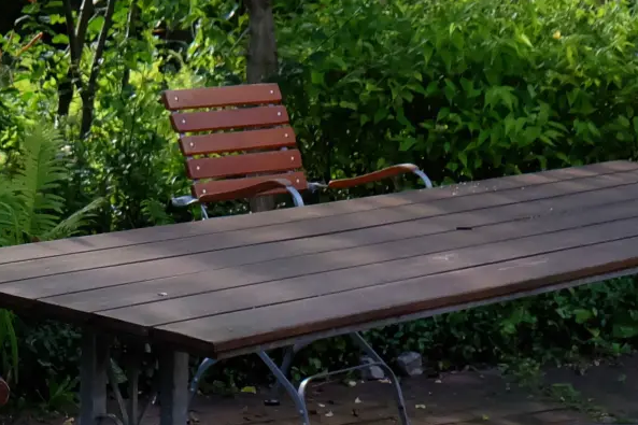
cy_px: 374
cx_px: -58
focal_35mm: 123
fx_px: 2179
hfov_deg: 16.2
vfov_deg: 11.1
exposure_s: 1/2400
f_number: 4
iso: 2500
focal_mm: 25.4
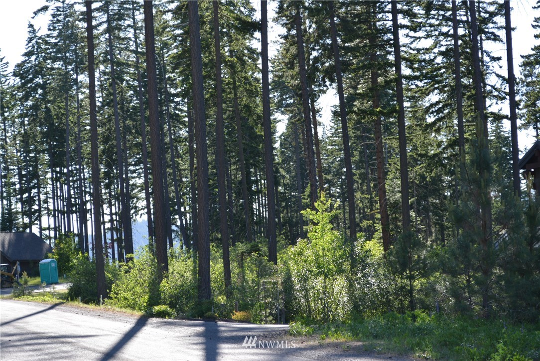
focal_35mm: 82
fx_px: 1238
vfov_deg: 16.6
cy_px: 180
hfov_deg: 24.6
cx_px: 270
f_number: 7.1
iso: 200
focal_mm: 55
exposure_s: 1/200
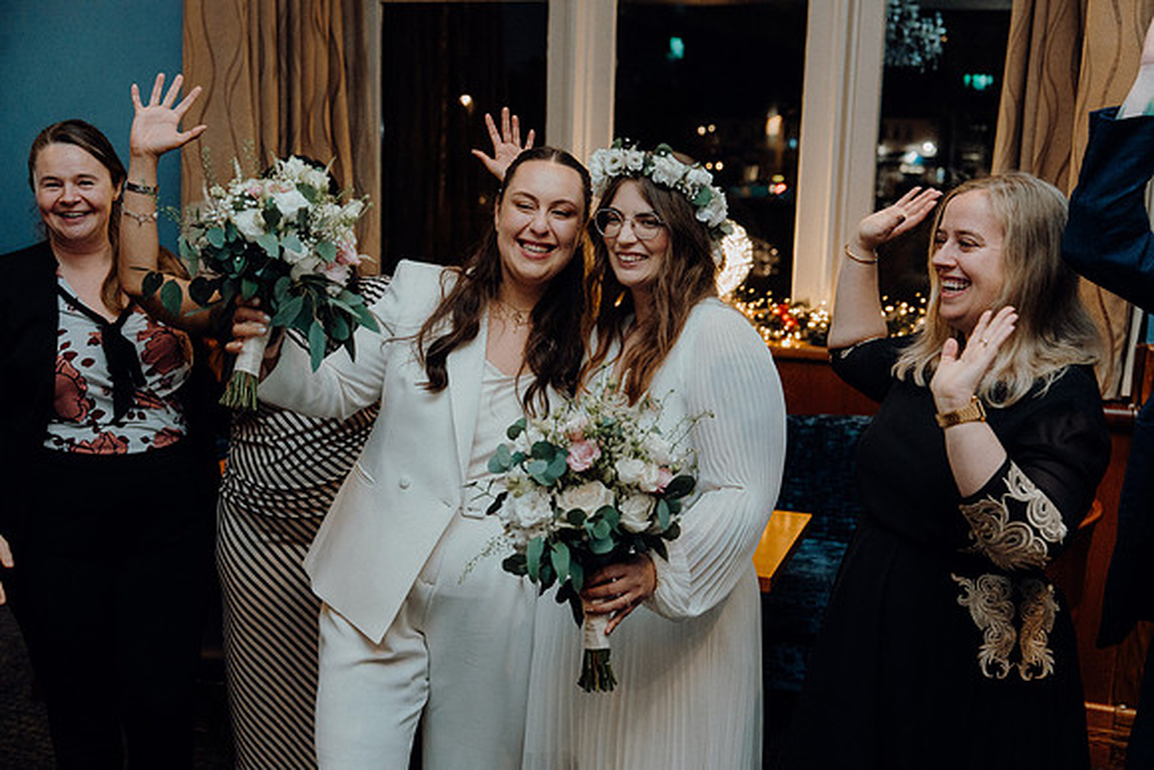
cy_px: 385
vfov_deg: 33.4
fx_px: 1282
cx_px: 577
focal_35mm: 40
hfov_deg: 48.4
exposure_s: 1/160
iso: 2500
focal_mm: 40
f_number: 3.5
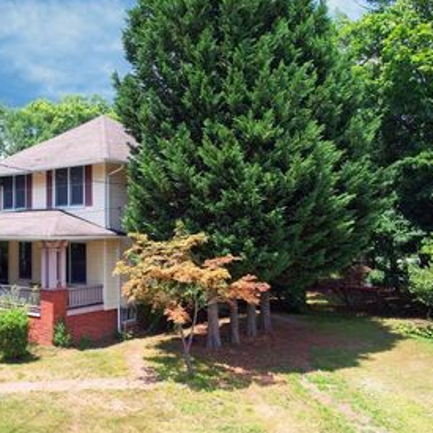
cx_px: 145
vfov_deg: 48.4
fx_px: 481
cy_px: 226
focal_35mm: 34
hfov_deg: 47.7
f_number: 2.8
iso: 100
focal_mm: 8.38
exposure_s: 1/725
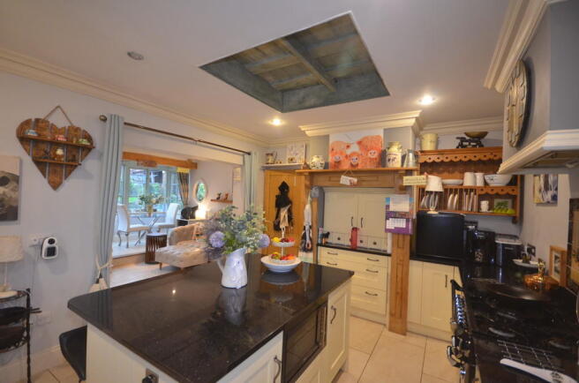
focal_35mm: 15
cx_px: 290
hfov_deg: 100.5
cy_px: 192
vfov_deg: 77.0
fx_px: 241
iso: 1600
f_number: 4
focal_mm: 10
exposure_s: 1/50
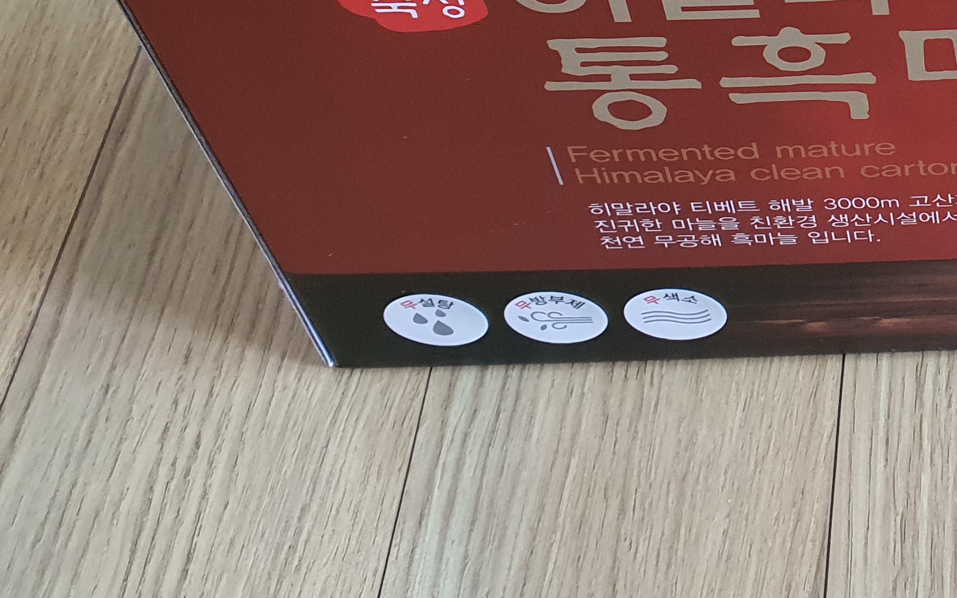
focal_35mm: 74
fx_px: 1930
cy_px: -250
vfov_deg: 16.3
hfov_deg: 25.3
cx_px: 1122
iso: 250
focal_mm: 4.3
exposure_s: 1/40
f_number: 2.4
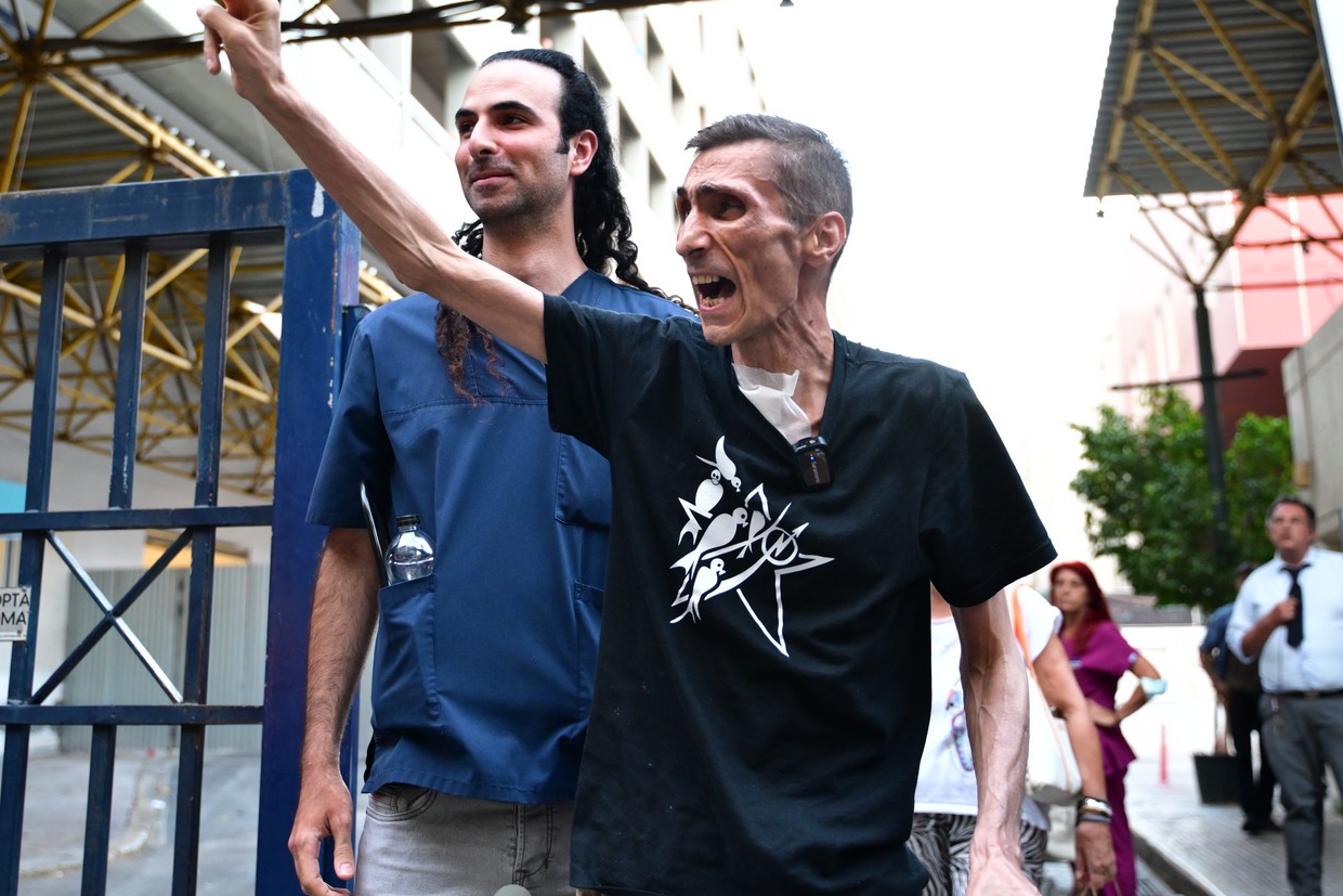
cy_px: 358
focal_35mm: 41
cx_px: 523
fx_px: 1516
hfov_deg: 47.4
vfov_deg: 32.8
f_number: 2.8
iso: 2000
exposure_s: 1/200
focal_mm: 31.5
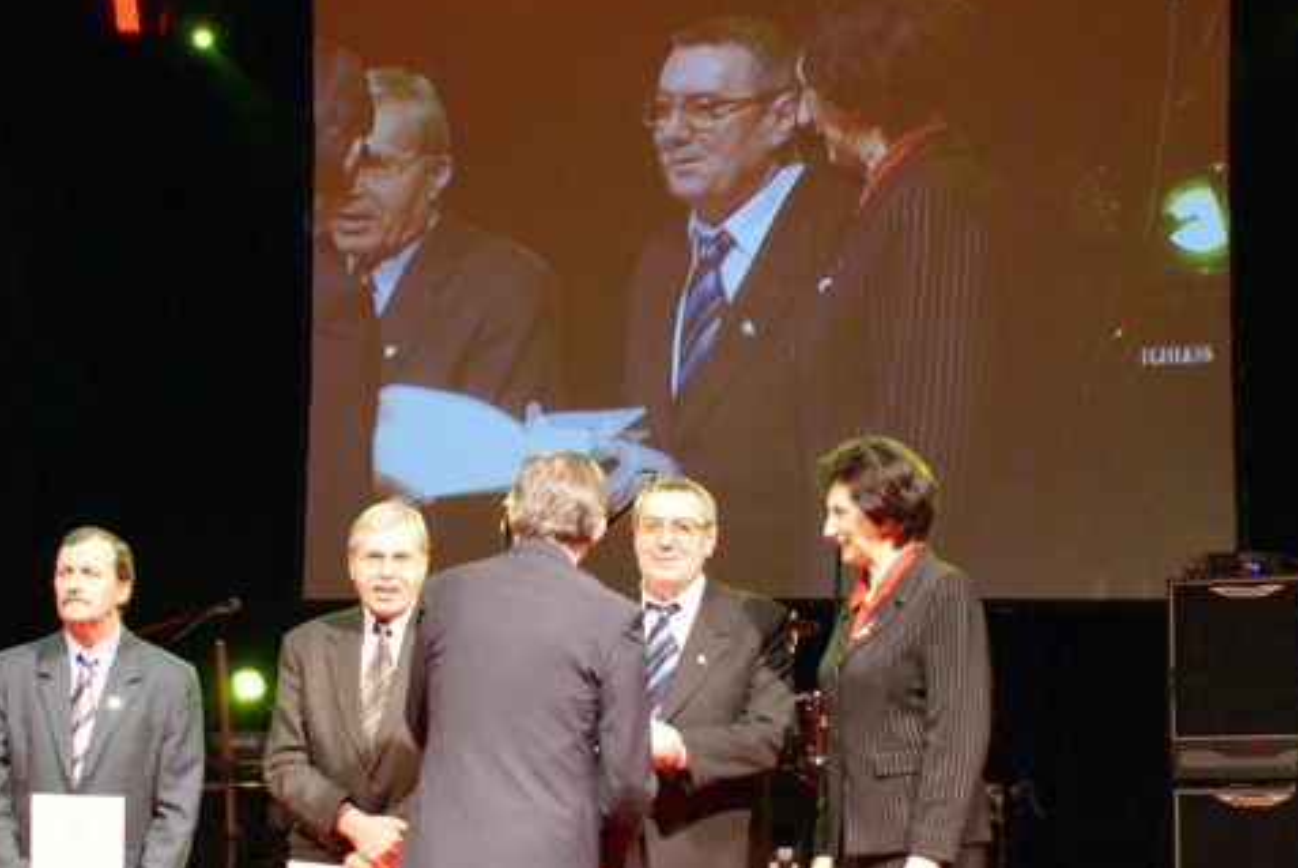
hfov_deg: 23.0
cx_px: 463
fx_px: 3176
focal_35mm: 88
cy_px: 607
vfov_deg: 15.5
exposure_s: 1/25
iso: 800
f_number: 5.6
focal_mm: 40
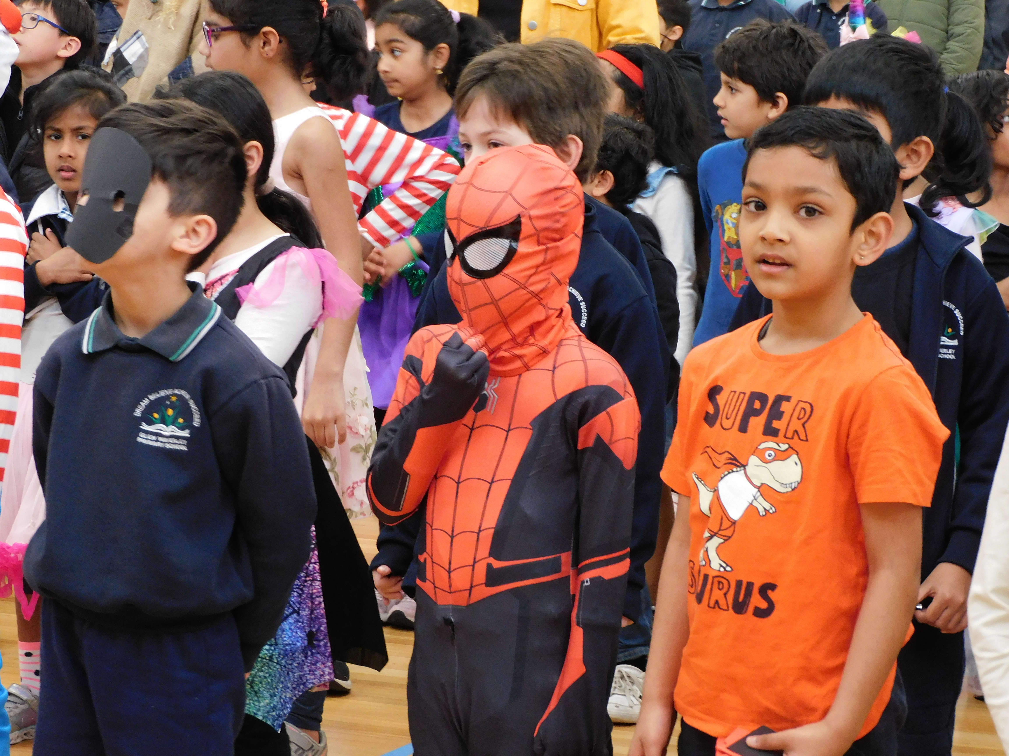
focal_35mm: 135
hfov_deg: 14.6
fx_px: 3935
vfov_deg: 11.0
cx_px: 504
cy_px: 378
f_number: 5
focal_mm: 24.2
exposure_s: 1/15
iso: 400
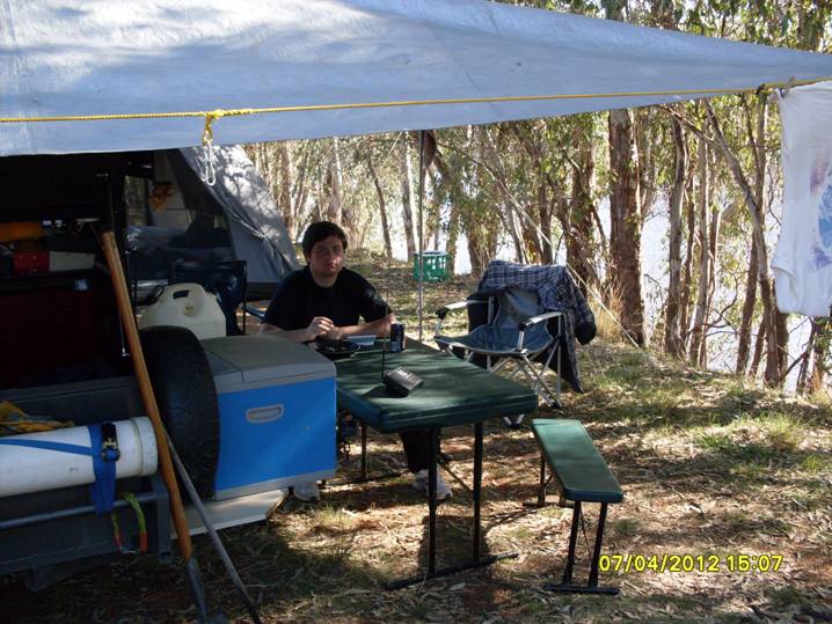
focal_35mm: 38
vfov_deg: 37.7
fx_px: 914
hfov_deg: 49.0
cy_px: 312
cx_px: 416
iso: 80
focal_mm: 6.3
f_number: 2.8
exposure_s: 1/180
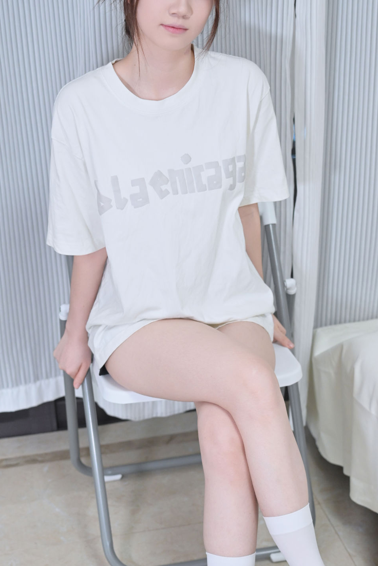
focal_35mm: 66
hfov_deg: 20.6
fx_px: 1039
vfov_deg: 30.4
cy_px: 341
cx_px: 247
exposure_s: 1/100
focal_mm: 35
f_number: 2.8
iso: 1600
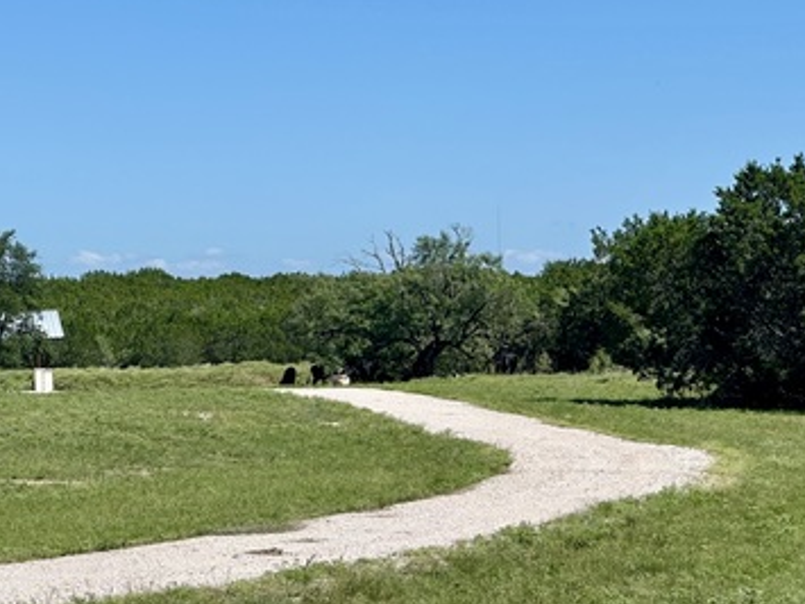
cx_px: 272
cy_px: 368
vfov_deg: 10.7
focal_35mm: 139
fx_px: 3231
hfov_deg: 14.2
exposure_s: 1/1119
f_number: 2.8
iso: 32
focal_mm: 9
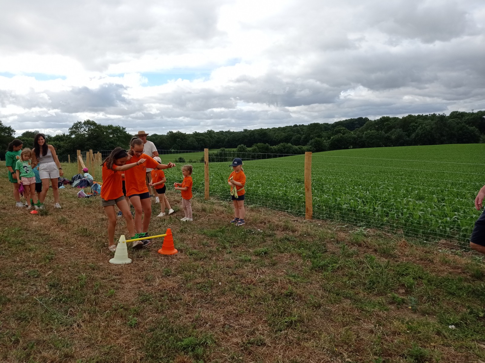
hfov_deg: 63.5
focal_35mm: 28
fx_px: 392
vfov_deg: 49.7
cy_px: 182
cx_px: 242
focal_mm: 4.74
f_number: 1.79
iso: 100
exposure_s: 1/3067
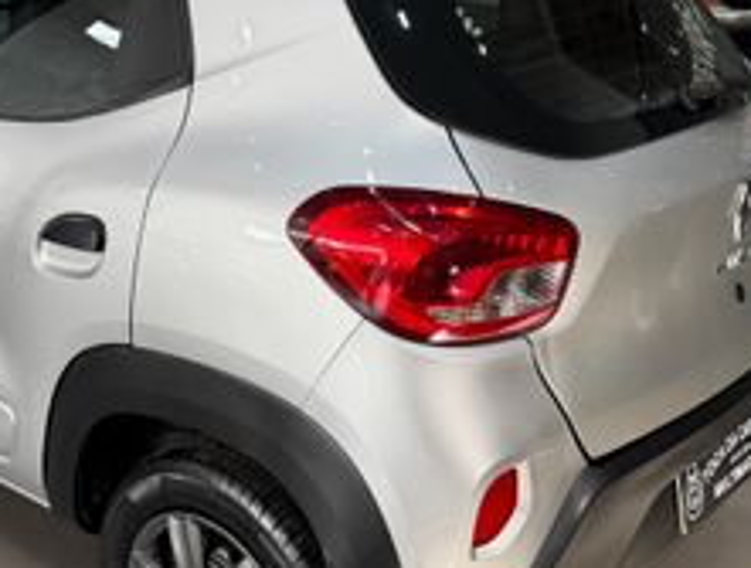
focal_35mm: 51
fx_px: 1109
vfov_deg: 28.7
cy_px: 265
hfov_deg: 36.9
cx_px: 238
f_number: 1.78
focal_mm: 6.76
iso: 100
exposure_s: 1/120
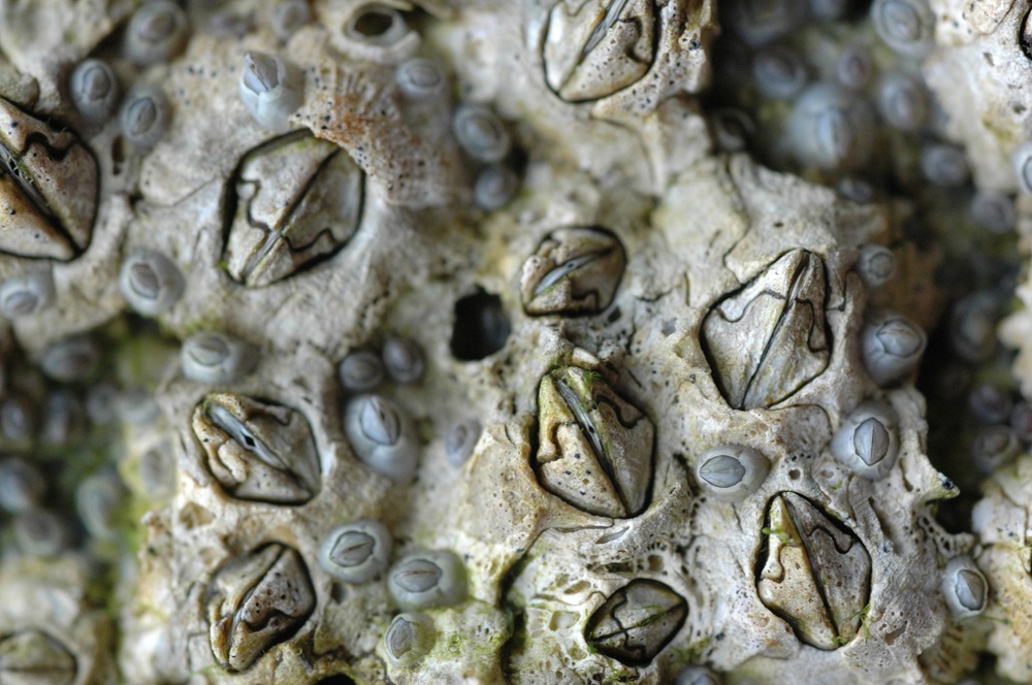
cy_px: 342
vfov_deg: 15.1
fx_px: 2577
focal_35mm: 90
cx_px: 516
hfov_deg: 22.6
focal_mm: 60
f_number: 10
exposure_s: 1/100
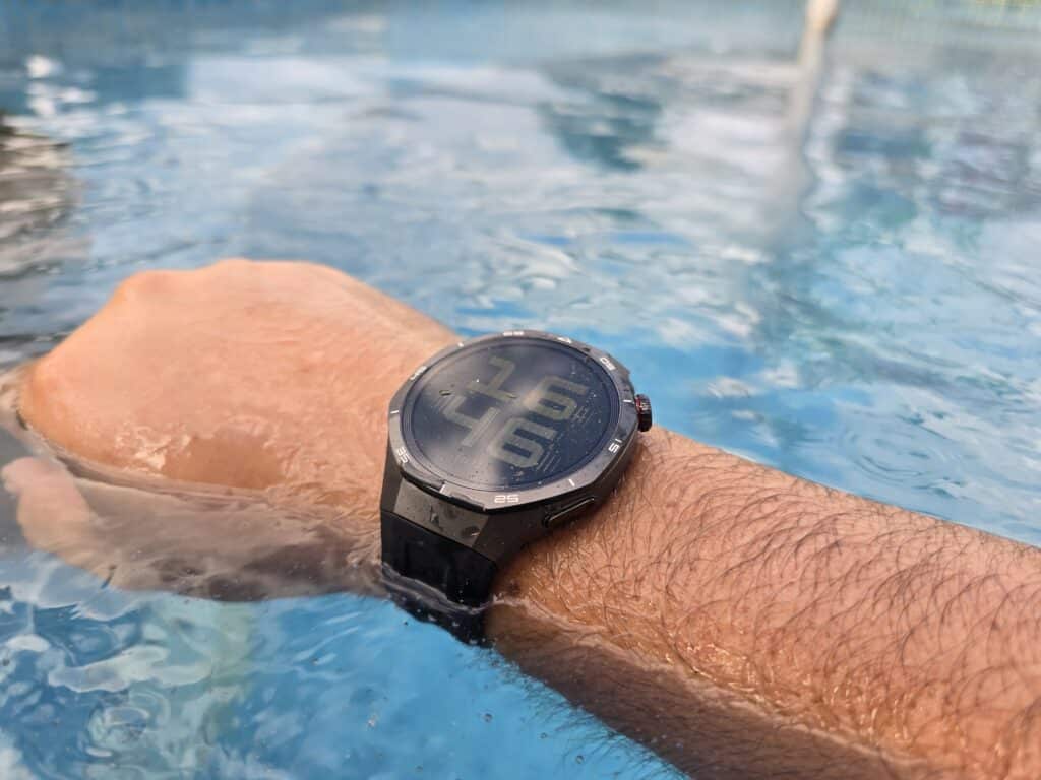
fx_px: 692
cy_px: 390
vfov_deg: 58.9
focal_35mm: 23
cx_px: 520
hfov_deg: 73.9
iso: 16
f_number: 1.7
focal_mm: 6.3
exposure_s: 1/180
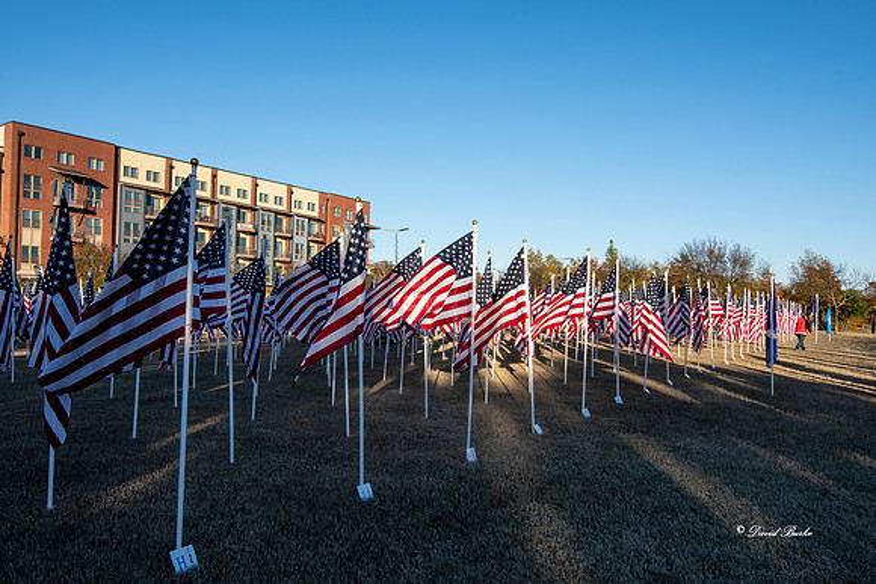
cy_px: 292
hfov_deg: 70.4
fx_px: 621
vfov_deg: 50.4
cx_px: 438
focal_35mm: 26
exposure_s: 1/80
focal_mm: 17
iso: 100
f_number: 16
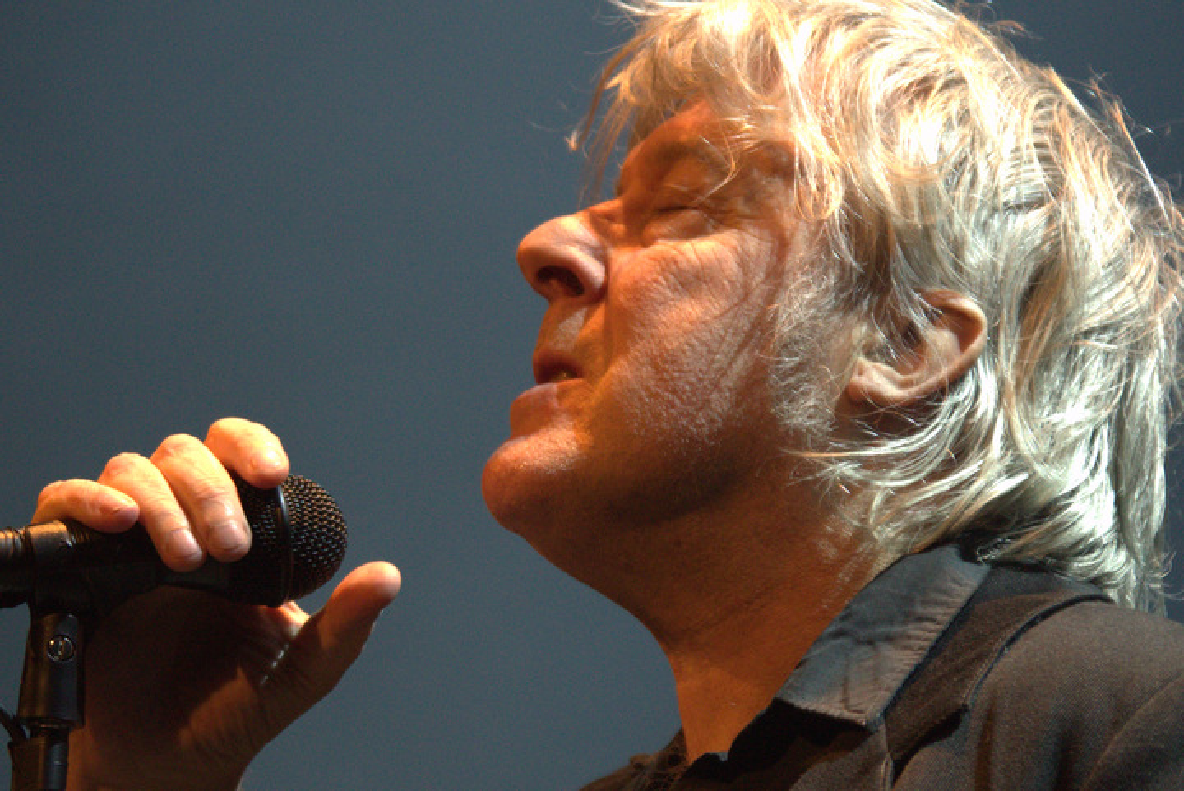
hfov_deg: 9.1
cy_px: 396
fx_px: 7404
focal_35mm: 225
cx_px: 592
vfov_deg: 6.1
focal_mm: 150
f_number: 2.8
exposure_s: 1/250
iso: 2200
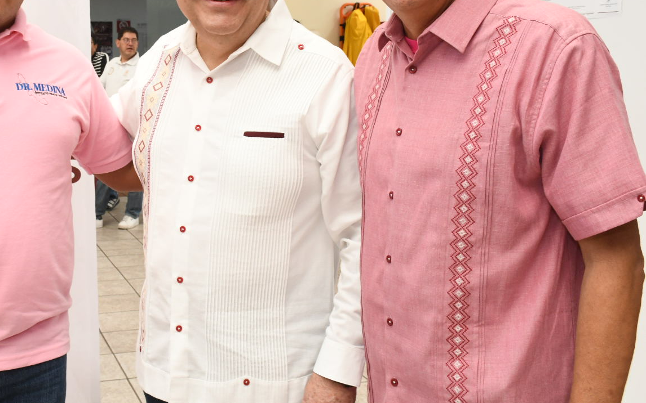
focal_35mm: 49
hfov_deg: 40.3
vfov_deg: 26.0
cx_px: 190
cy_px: 107
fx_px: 863
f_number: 11
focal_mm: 23
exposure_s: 1/100
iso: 1250
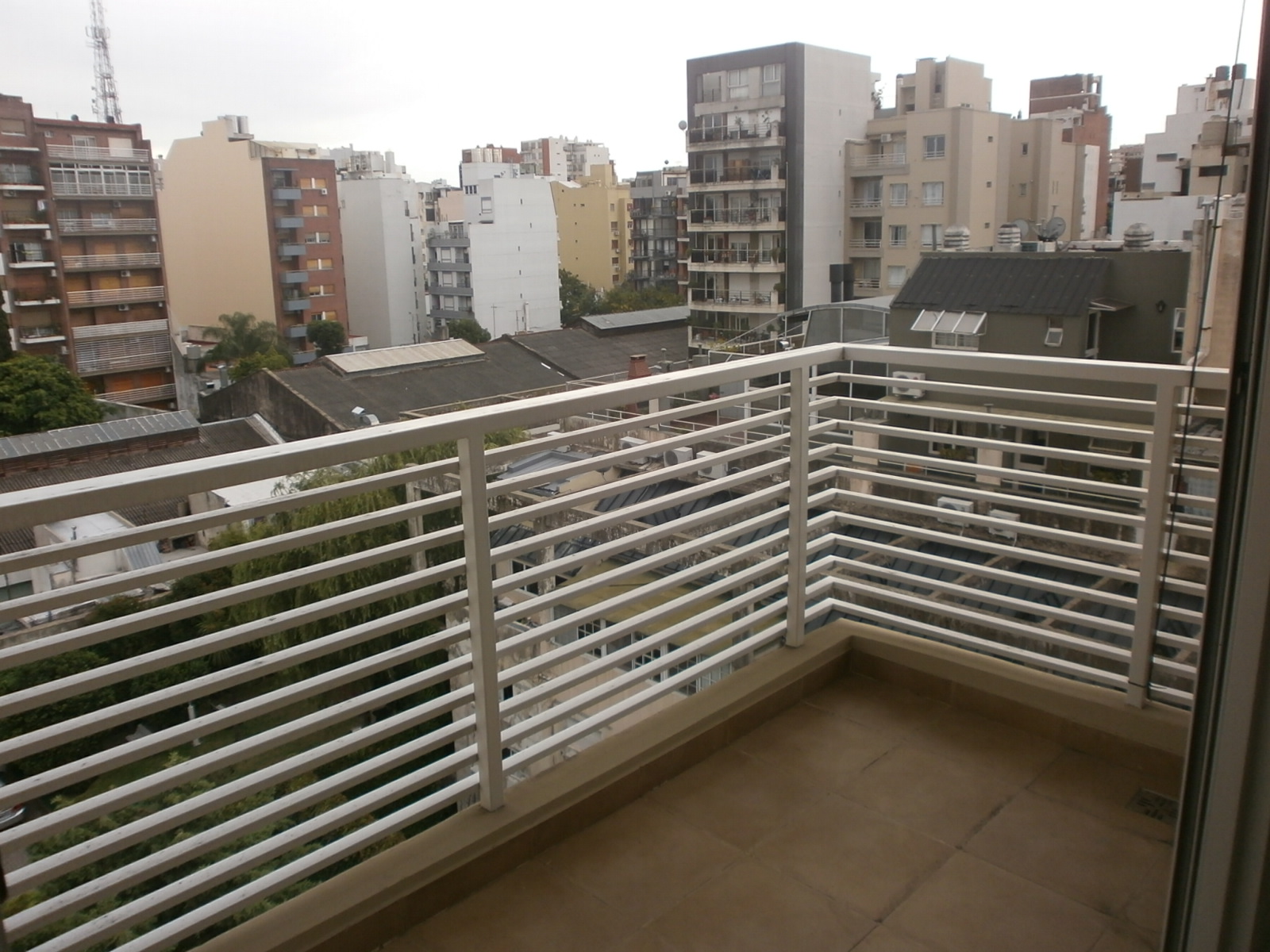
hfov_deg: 65.3
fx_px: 991
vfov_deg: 51.4
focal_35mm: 27
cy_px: 476
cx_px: 635
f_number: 2.9
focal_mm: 4.8
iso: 100
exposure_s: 1/200
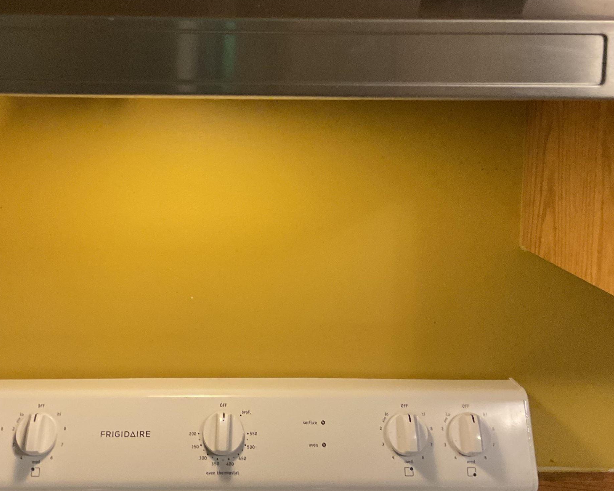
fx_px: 854
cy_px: 160
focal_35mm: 47
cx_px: 246
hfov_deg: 39.4
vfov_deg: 31.8
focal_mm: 3
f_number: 1.8
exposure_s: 1/50
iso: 200
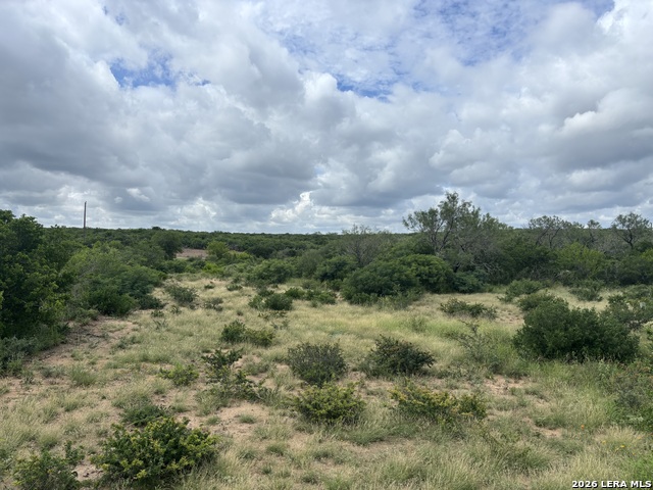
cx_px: 326
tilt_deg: -1.3
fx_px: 490
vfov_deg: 53.1
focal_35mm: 26
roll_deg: -1.0
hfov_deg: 67.3
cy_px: 245
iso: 50
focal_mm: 5.96
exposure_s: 1/4630
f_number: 1.6
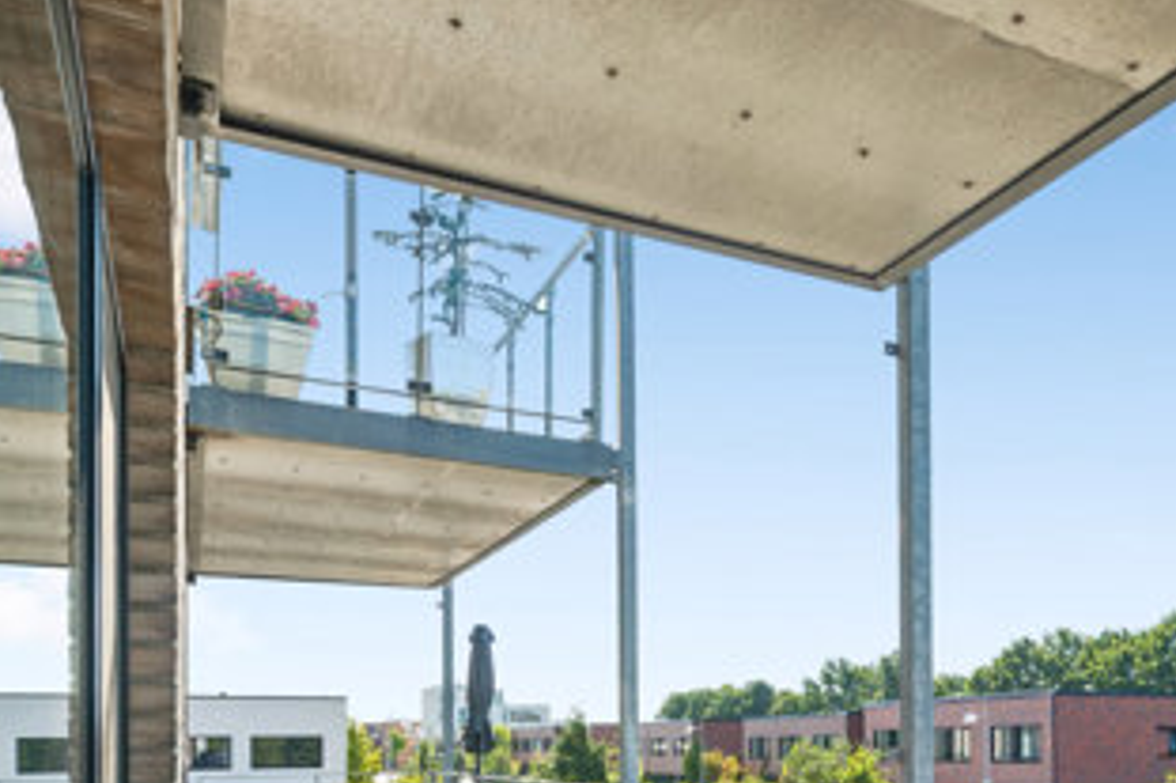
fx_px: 1175
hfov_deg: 49.6
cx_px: 964
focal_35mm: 36
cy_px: 755
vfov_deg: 34.1
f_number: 10
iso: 200
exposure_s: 1/200
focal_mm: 14
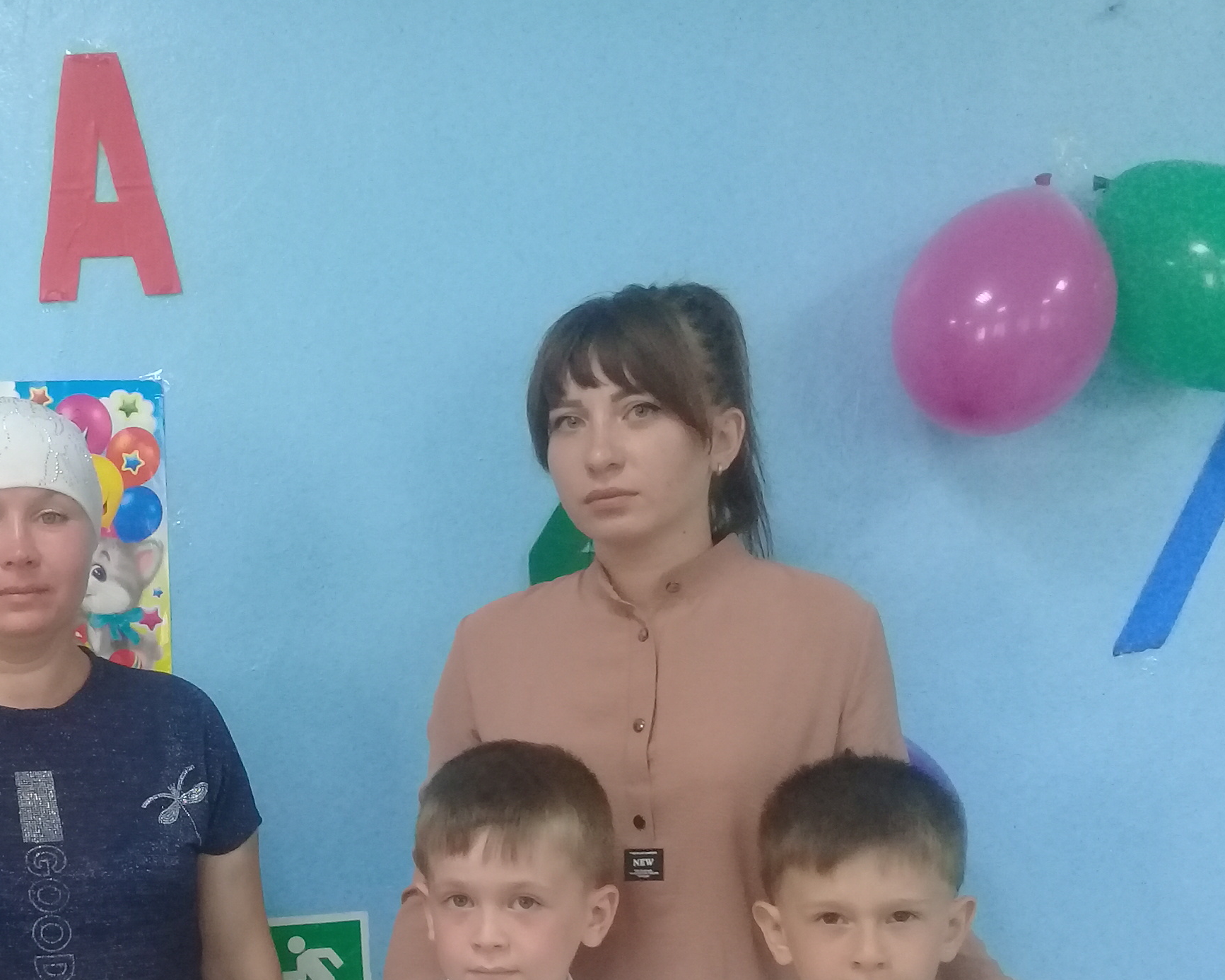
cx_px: 266
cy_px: 823
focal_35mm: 57
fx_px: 2066
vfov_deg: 26.1
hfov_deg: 32.2
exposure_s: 1/33
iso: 160
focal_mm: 3.3
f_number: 2.2
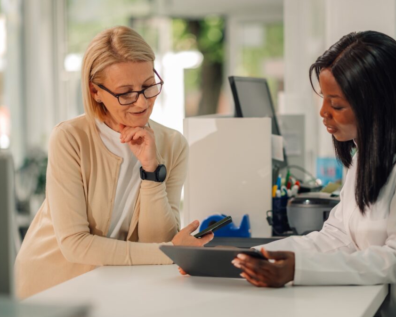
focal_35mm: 97
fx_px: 1137
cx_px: 229
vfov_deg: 15.9
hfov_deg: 19.7
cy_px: 159
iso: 250
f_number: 1.8
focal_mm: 85
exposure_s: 1/500
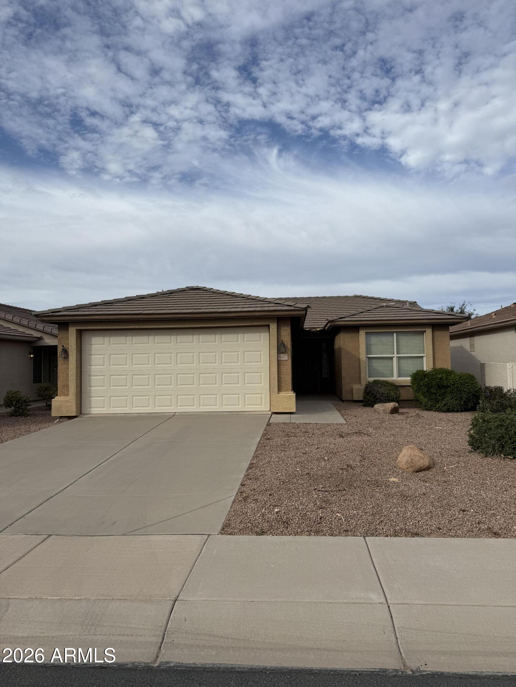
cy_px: 344
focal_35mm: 24
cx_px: 258
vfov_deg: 71.6
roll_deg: +0.0
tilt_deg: +2.5
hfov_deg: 56.8
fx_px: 477
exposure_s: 1/7353
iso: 80
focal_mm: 6.76
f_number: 1.78
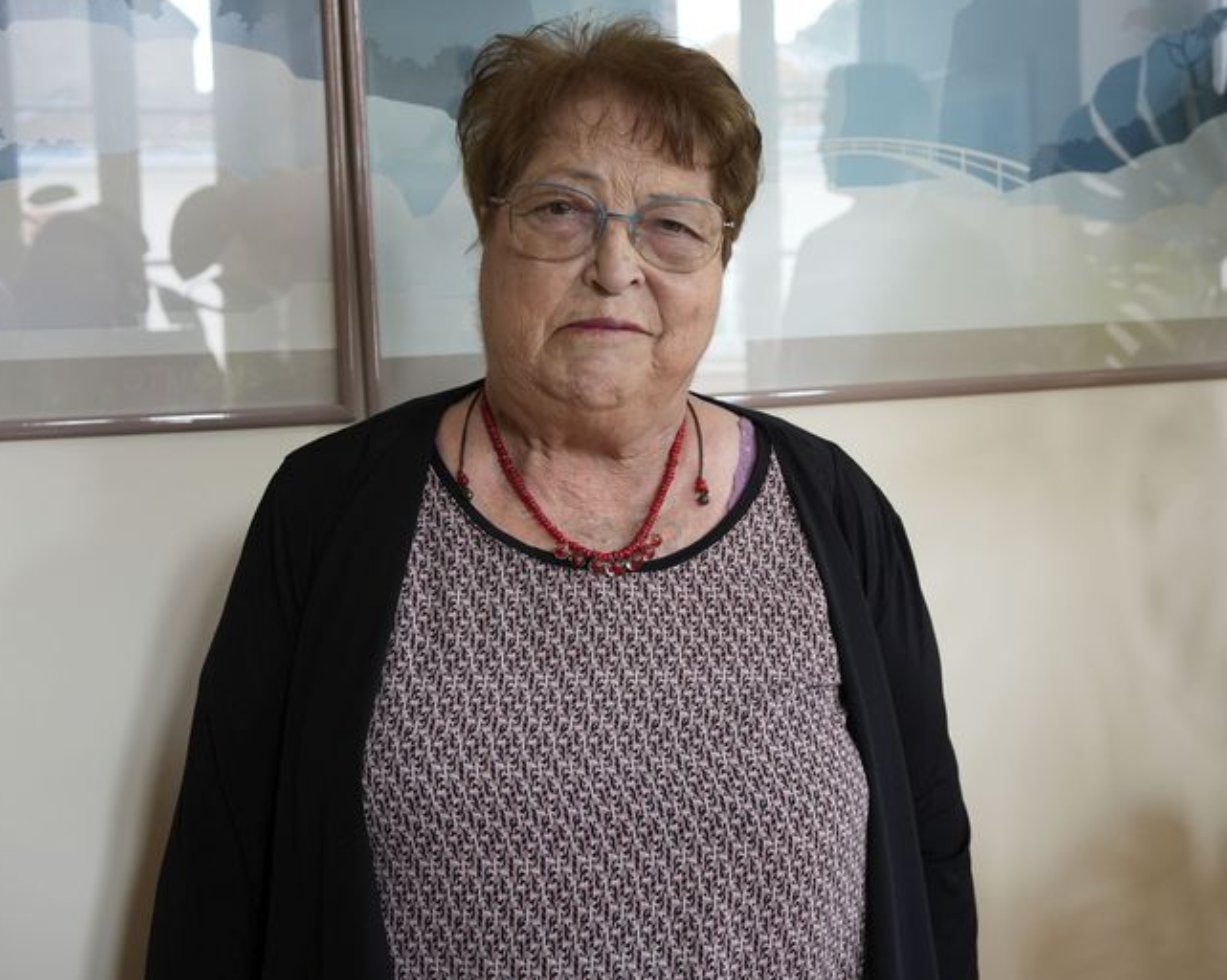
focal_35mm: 40
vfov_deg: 37.3
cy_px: 492
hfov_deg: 45.8
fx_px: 1452
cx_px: 595
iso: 800
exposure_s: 1/100
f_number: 5
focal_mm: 35
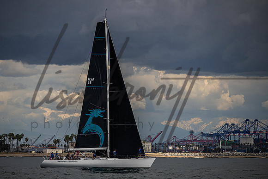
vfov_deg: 4.6
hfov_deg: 6.9
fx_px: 2232
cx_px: 113
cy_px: 89
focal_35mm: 300
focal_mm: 260
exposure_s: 1/5000
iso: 400
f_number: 5.6
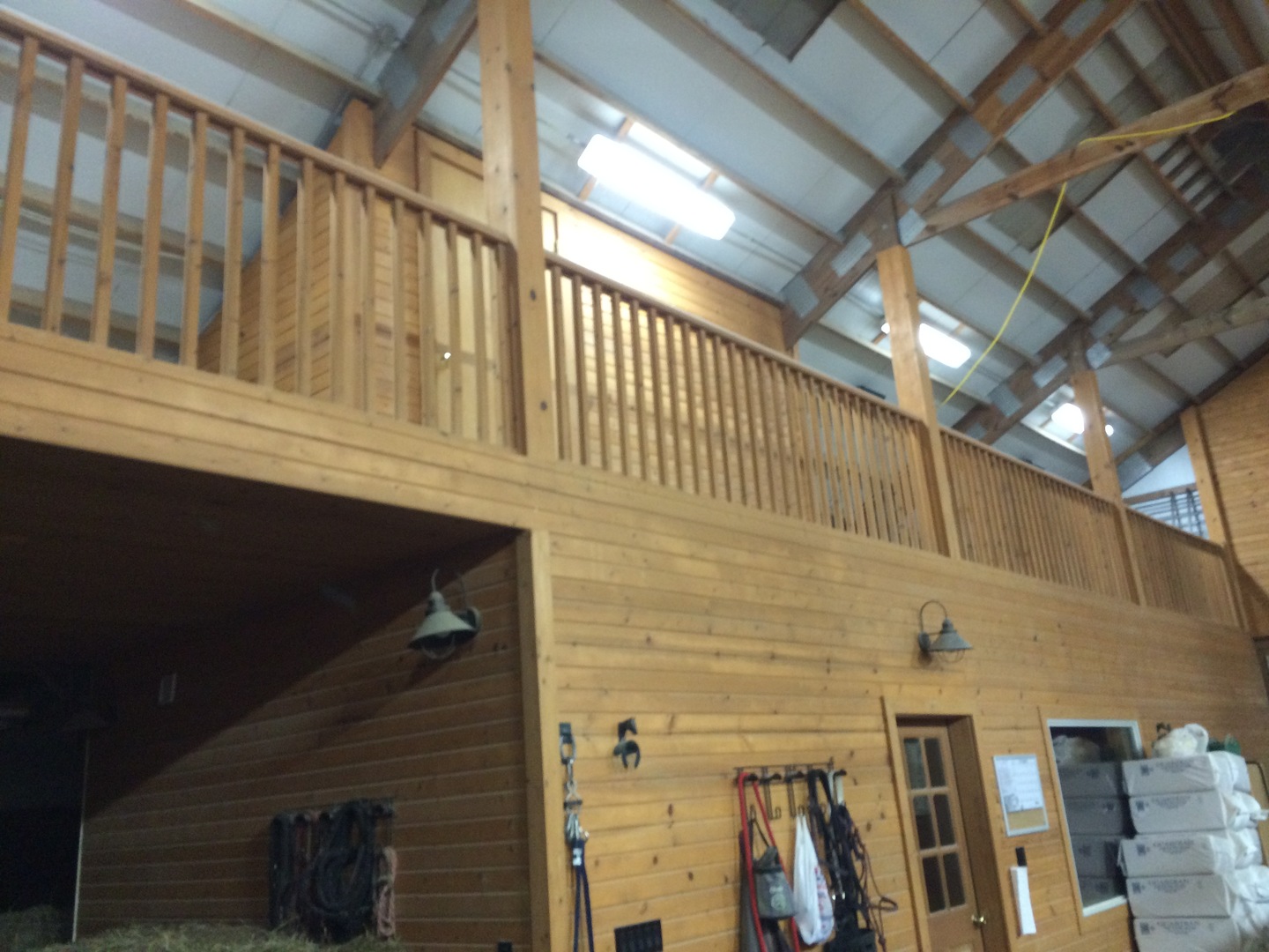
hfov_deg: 61.7
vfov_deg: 48.2
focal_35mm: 29
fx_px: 1063
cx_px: 634
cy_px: 476
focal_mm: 4.15
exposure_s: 1/15
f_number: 2.2
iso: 320
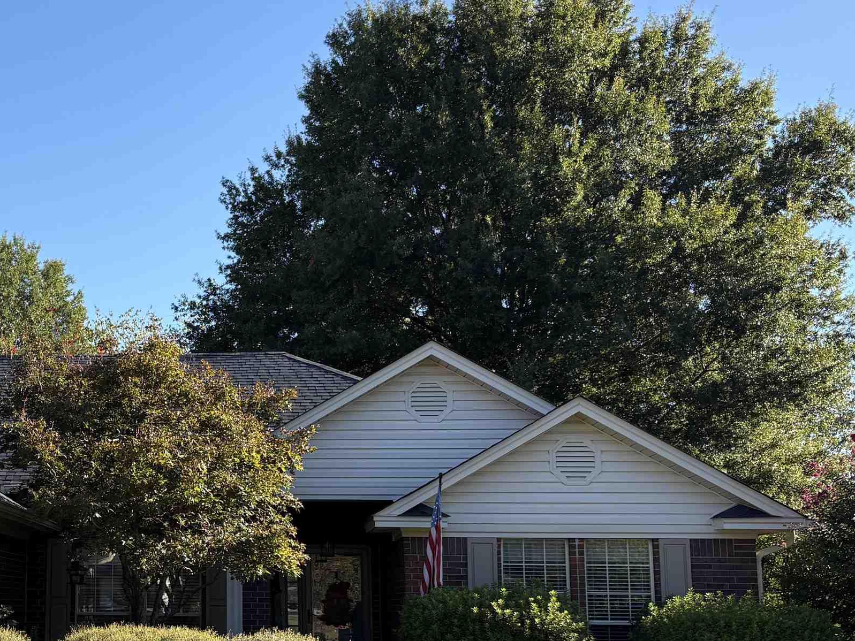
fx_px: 1235
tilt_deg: +8.9
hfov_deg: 36.2
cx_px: 113
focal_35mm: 50
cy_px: 428
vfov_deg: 28.9
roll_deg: -0.3
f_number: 1.6
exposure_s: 1/1239
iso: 50
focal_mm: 5.96
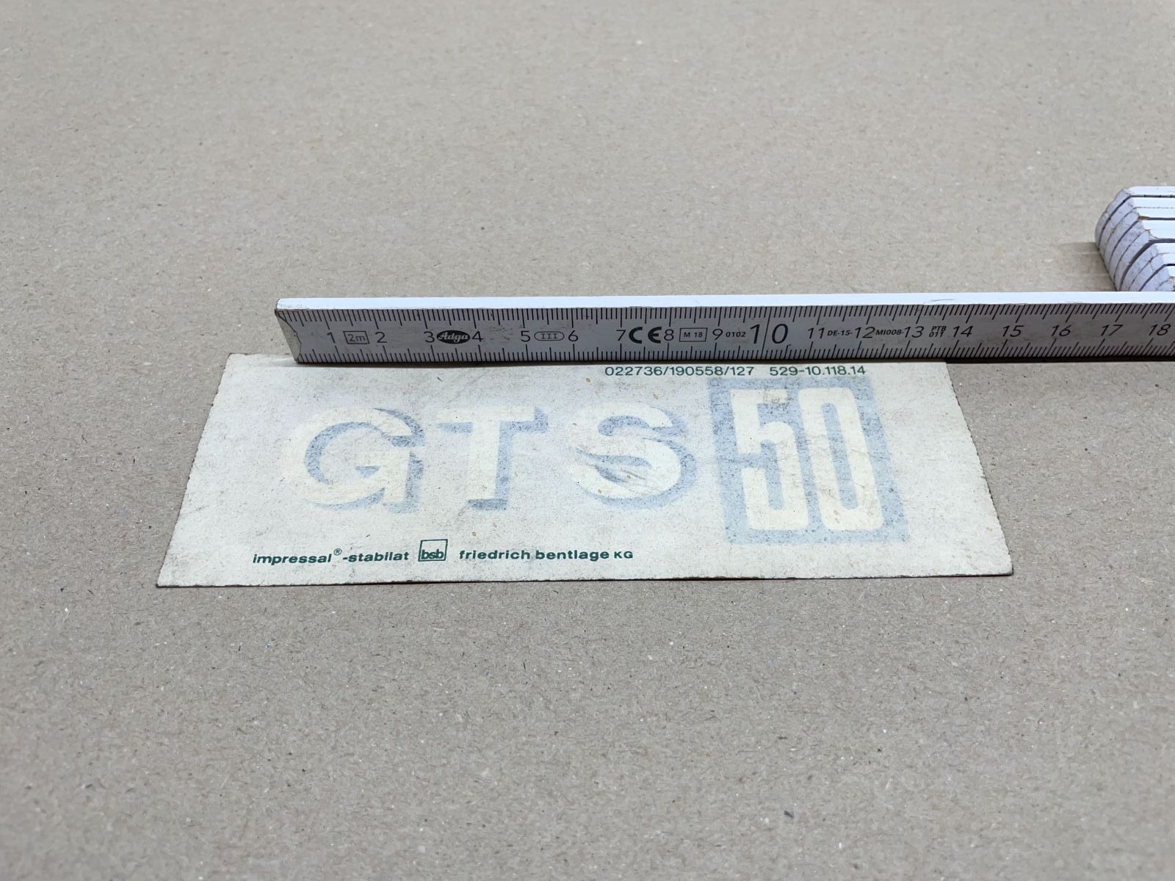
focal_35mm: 26
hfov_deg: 67.3
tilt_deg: -51.9
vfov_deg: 53.1
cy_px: 440
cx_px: 588
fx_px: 883
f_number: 1.6
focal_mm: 4.2
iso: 32
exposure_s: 1/100
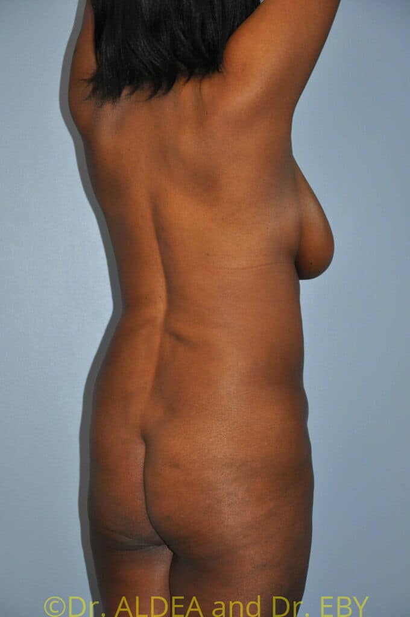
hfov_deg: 13.8
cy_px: 308
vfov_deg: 20.6
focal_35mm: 99
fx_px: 1696
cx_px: 205
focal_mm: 66
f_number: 5.3
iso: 800
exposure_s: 1/60
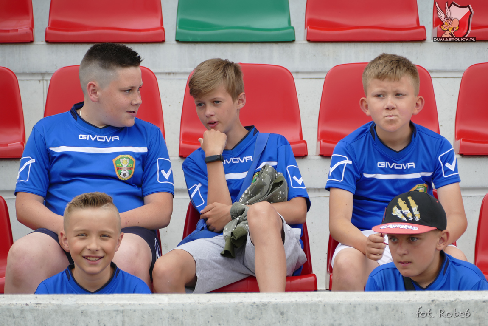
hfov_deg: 6.8
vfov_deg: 4.5
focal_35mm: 305
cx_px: 244
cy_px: 163
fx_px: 4135
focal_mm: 111.12
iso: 125
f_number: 4
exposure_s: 1/320
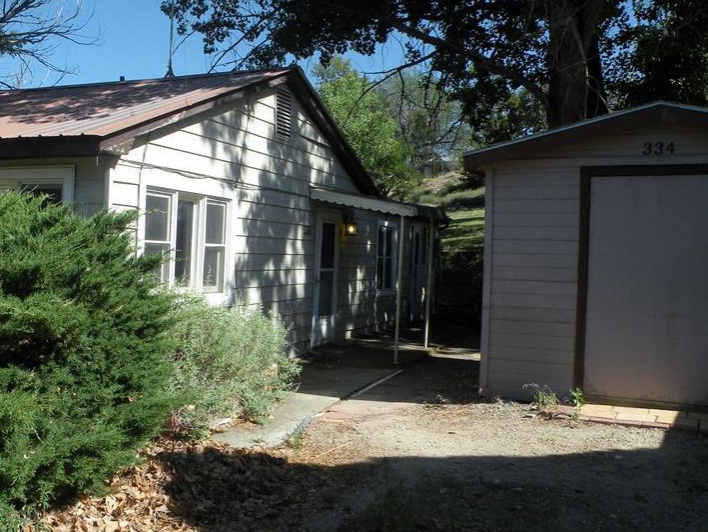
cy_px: 254
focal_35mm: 39
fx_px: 798
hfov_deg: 47.0
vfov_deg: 36.8
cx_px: 232
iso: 64
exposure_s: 1/205
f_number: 6.3
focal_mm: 4.7
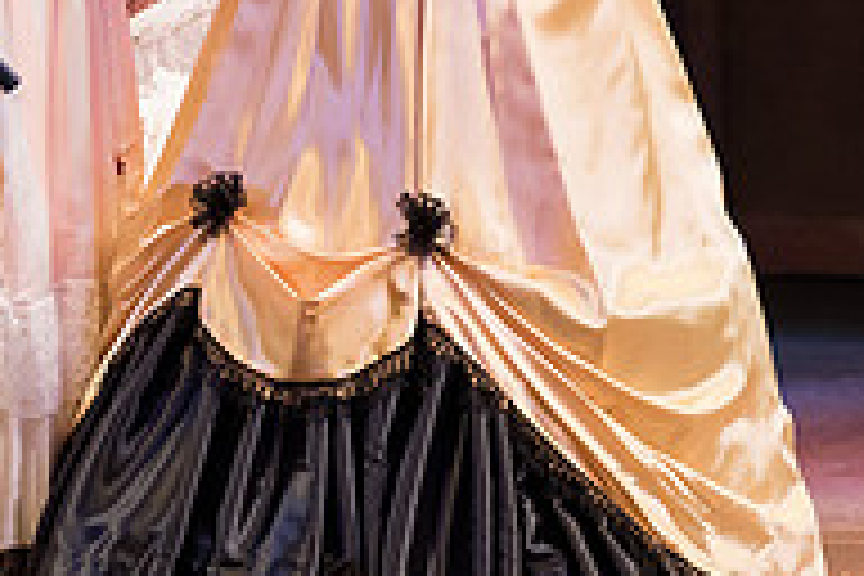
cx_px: 76
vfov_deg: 1.5
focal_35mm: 904
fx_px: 21694
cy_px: 2
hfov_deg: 2.3
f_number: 4.5
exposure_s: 1/400
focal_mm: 300
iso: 3200
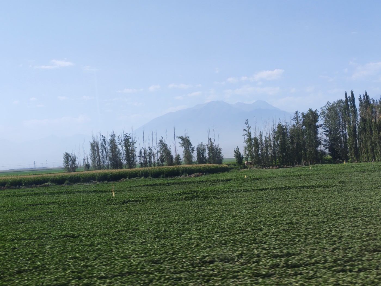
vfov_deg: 27.0
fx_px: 594
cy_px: 143
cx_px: 190
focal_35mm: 54
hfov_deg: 35.5
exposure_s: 1/380
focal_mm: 5.52
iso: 50
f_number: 1.95
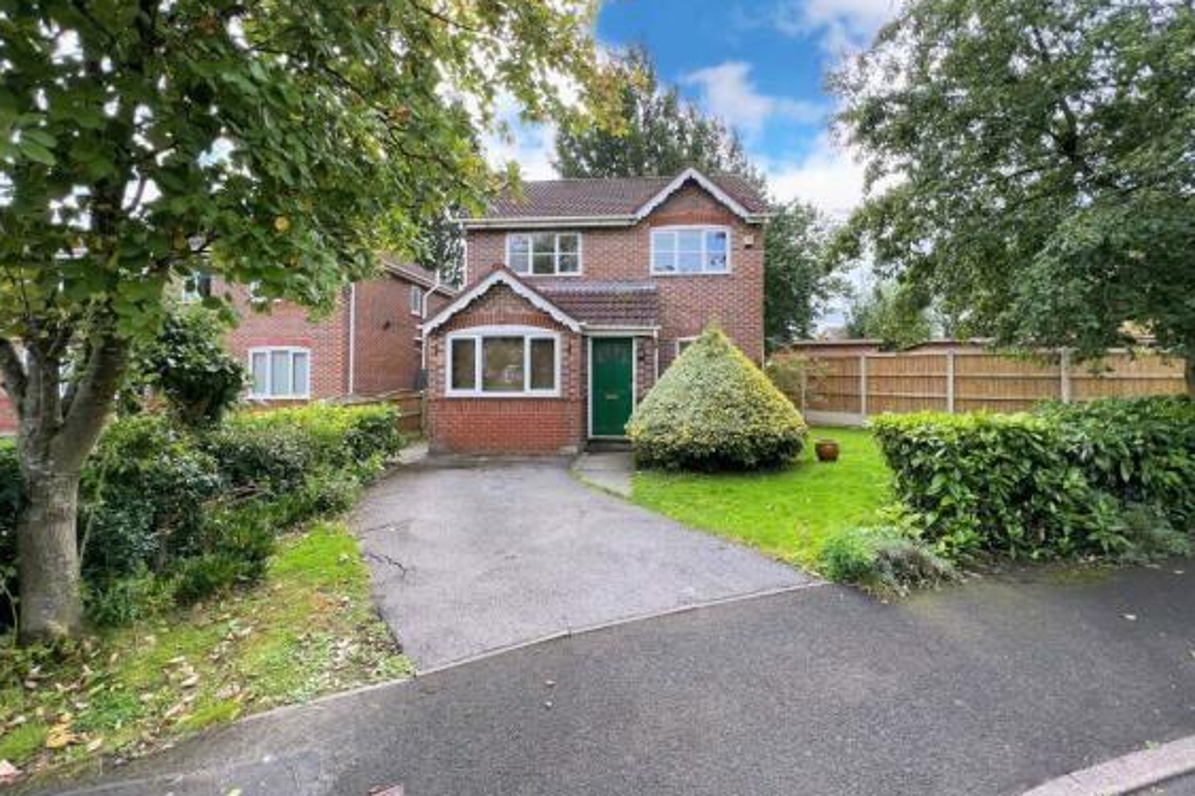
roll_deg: -0.3
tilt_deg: +1.6
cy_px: 356
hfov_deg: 104.3
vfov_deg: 80.9
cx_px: 598
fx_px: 465
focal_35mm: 14
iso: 32
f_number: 1.8
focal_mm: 1.57
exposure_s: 1/433
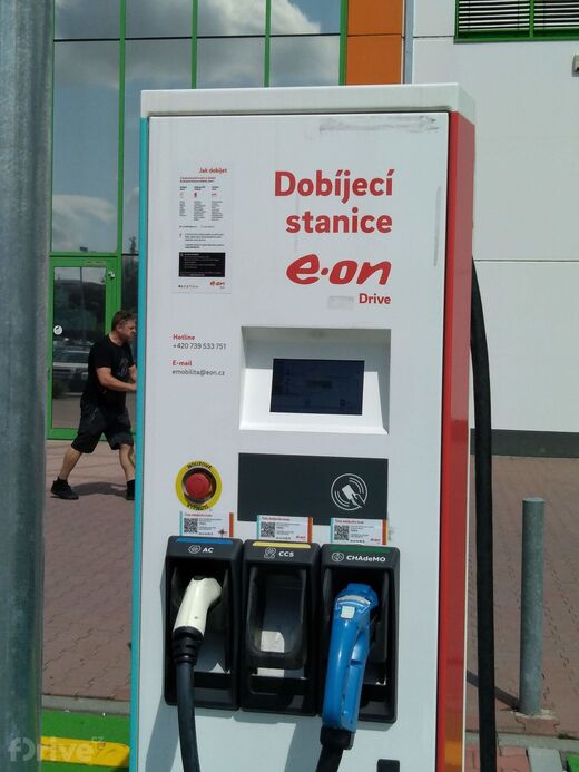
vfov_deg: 67.3
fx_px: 580
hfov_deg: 53.1
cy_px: 386
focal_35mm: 26
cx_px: 290
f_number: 2.2
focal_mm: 3.46
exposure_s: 1/3534
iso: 103
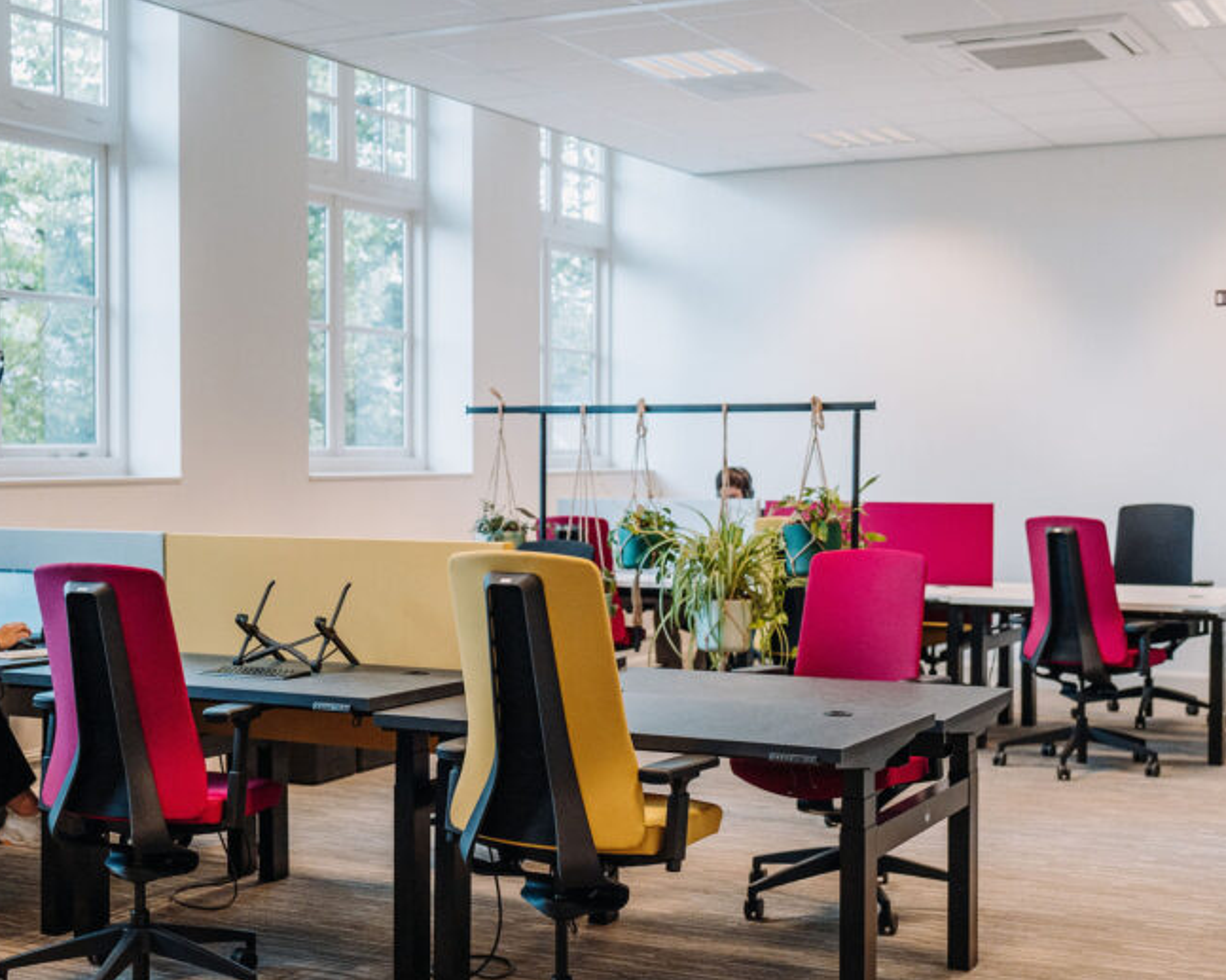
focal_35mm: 57
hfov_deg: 32.9
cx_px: 499
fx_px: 2067
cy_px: 512
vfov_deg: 26.7
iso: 1000
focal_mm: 35
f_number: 2.8
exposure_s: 1/800
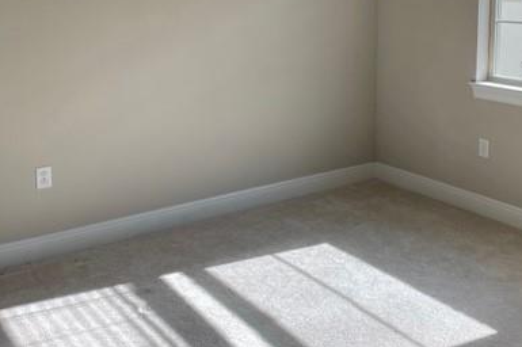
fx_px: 652
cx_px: 324
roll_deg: +0.0
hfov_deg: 43.3
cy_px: 69
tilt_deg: -7.1
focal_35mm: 45
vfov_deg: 29.1
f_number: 1.6
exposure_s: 1/355
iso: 32
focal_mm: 4.2
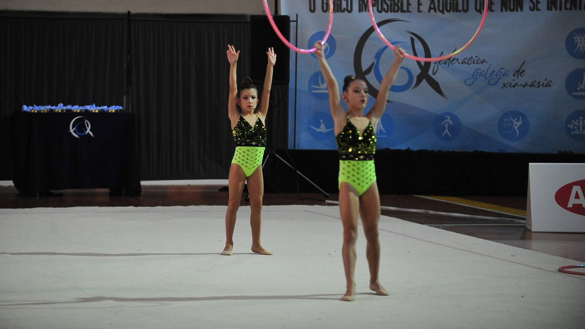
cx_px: 292
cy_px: 140
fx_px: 2451
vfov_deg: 7.7
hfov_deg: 13.6
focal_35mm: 158
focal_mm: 150
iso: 3200
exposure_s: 1/1600
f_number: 2.8
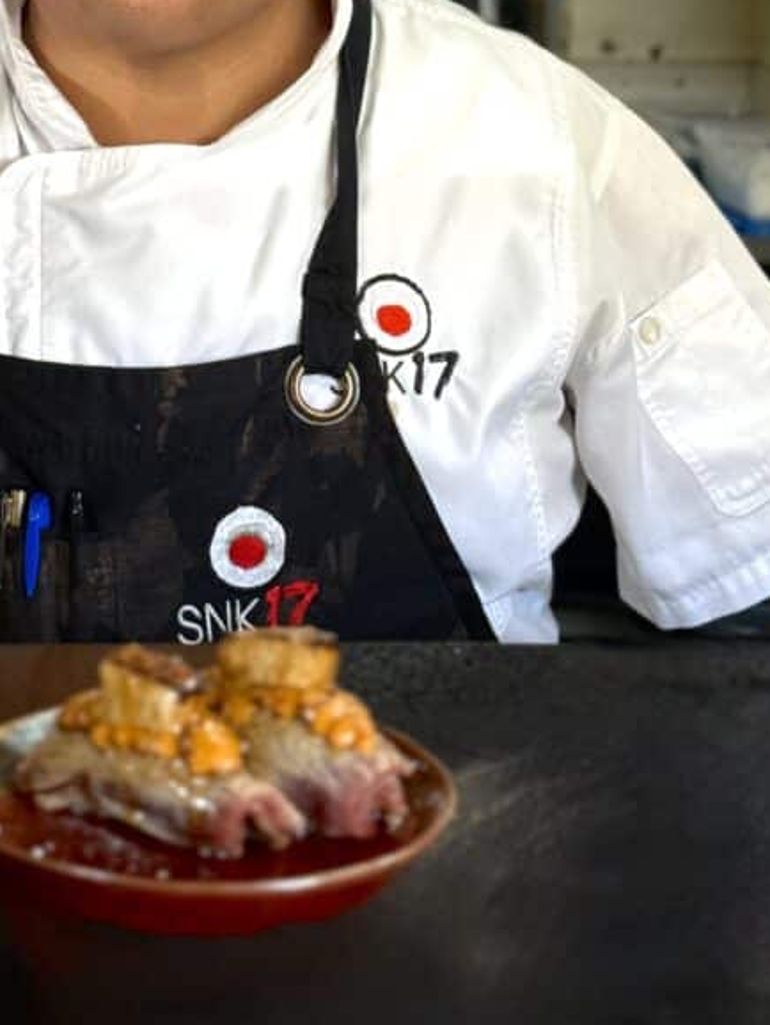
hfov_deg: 17.3
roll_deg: -1.3
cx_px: 197
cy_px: 149
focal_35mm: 85
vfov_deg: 22.6
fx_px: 2519
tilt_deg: -6.3
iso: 160
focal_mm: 6.76
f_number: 1.78
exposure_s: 1/50
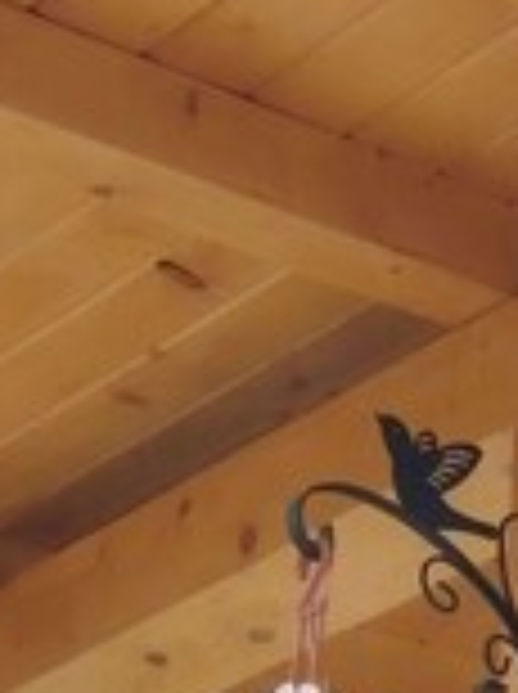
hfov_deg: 8.2
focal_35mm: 160
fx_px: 3201
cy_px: 1724
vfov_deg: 10.5
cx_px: 1392
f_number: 1.75
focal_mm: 5.25
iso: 211
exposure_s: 1/900
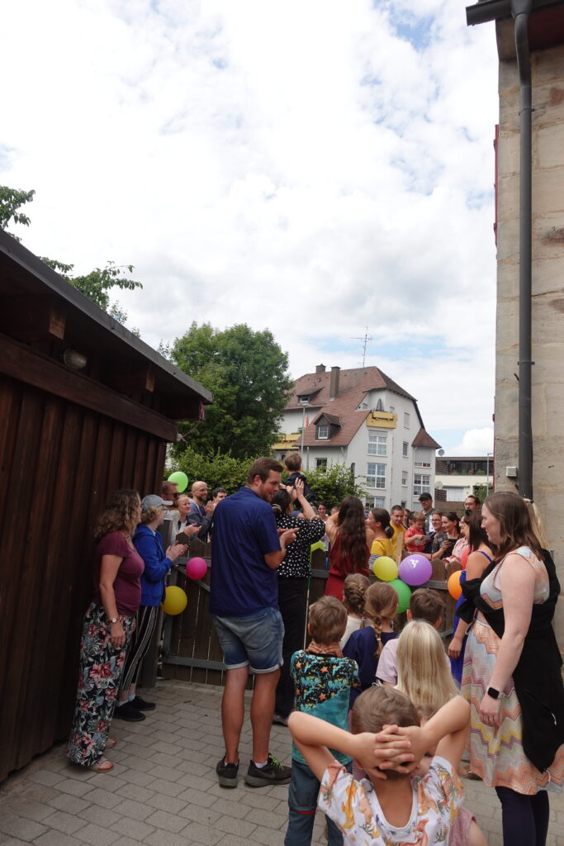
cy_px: 423
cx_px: 282
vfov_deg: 73.7
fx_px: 564
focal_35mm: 24
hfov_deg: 53.1
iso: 125
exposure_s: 1/640
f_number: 4
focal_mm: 9.4
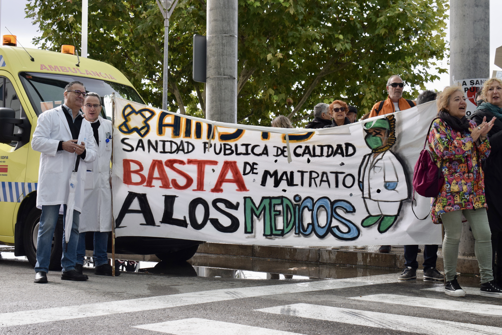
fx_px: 837
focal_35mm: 60
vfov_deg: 22.6
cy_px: 168
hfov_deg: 33.4
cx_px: 251
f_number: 9
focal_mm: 40
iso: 640
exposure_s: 1/320
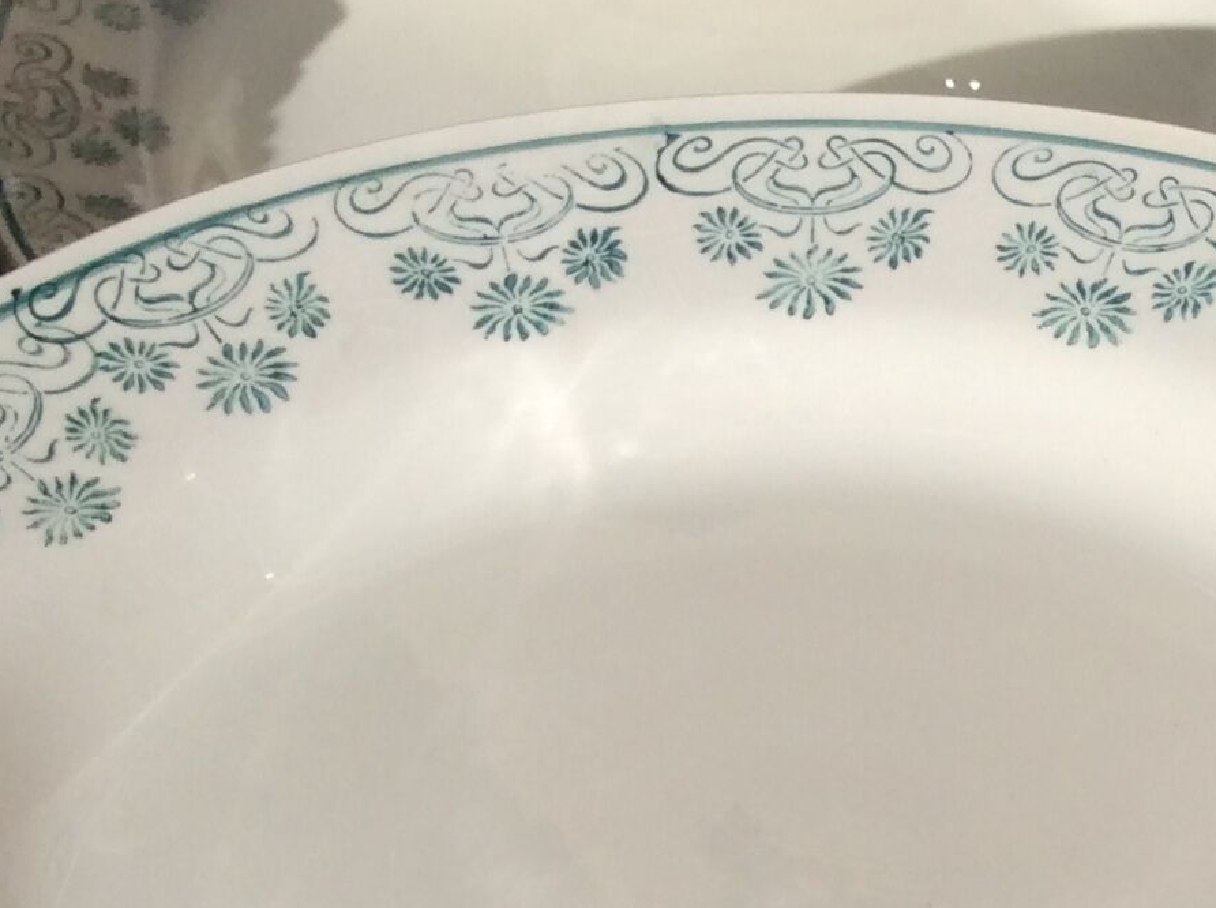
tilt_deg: -50.4
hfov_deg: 20.9
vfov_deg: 14.8
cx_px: 952
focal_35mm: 93
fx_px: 3262
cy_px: 1313
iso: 32
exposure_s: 1/3584
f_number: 2.4
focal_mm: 3.3
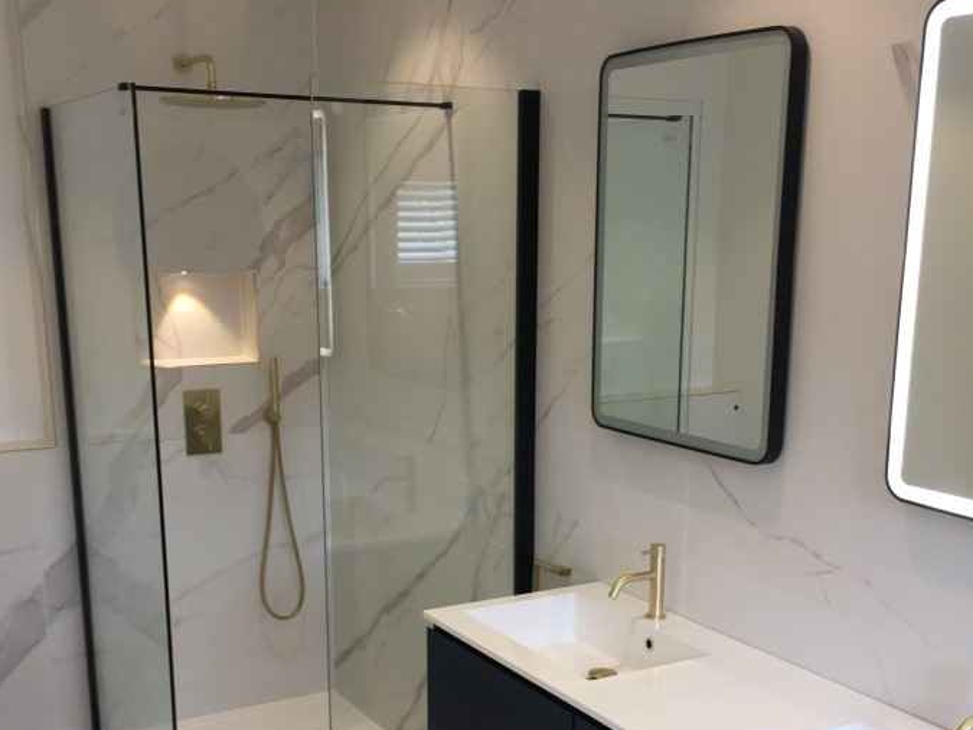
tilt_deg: -12.5
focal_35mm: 44
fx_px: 1237
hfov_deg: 42.9
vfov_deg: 32.3
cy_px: 542
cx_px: 505
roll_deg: -0.4
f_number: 2.2
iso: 32
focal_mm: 4.15
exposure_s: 1/50
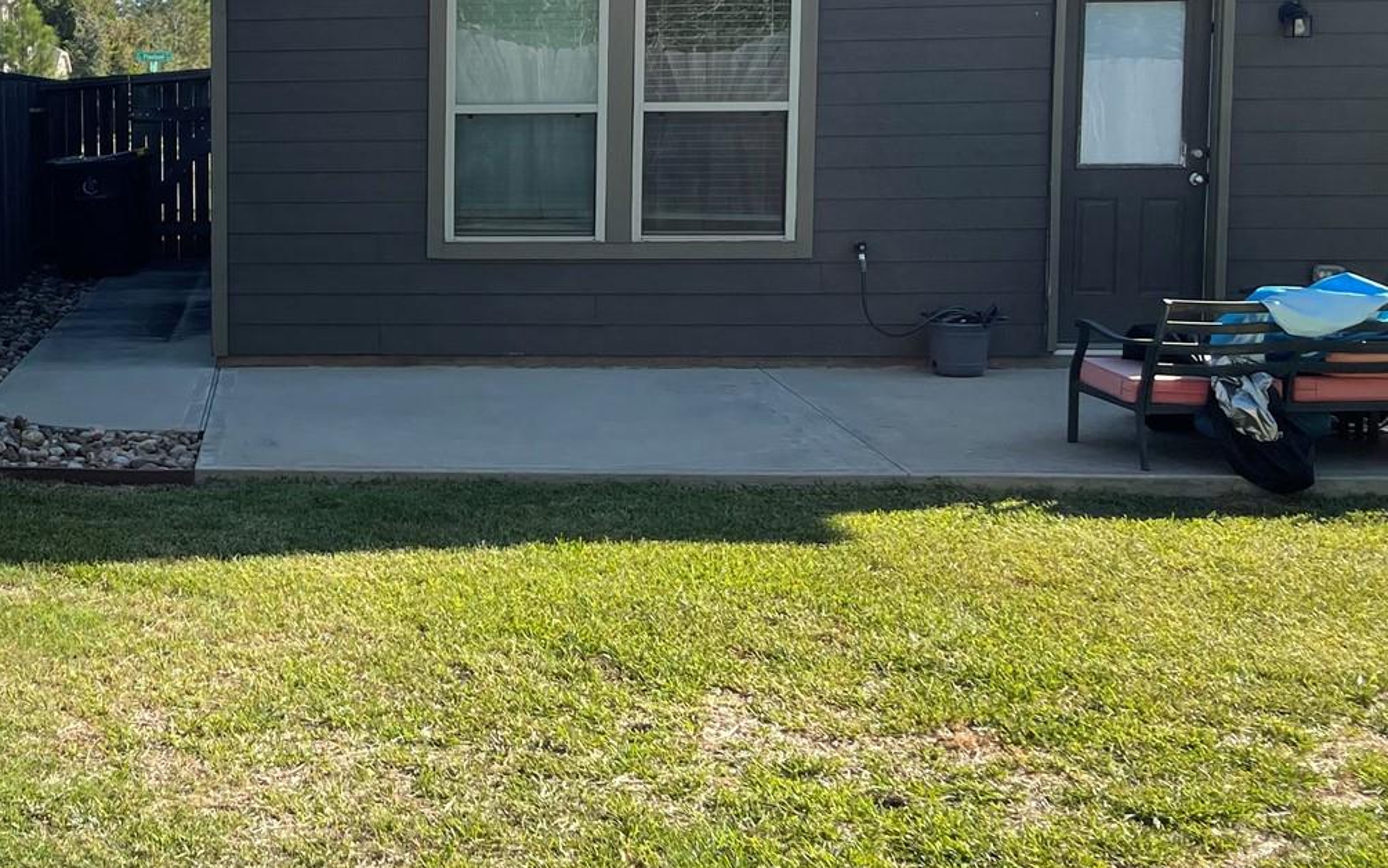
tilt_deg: -3.2
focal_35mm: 54
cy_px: 218
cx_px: 106
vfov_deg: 23.7
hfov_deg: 35.1
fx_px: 2043
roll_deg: +1.2
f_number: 1.6
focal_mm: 5.1
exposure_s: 1/2083
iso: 32
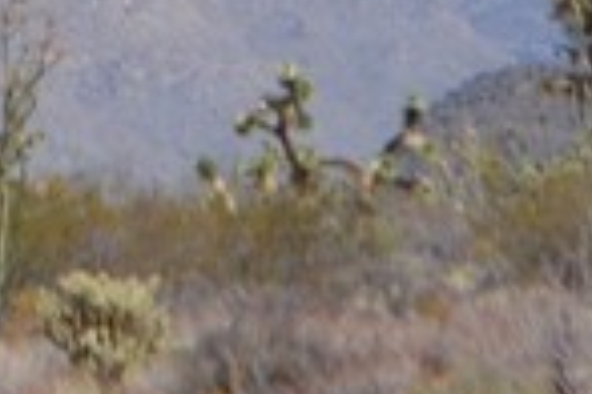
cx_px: -48
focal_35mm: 609
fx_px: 10009
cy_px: -410
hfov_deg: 3.4
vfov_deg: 2.3
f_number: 8
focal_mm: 55
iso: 400
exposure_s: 1/2000
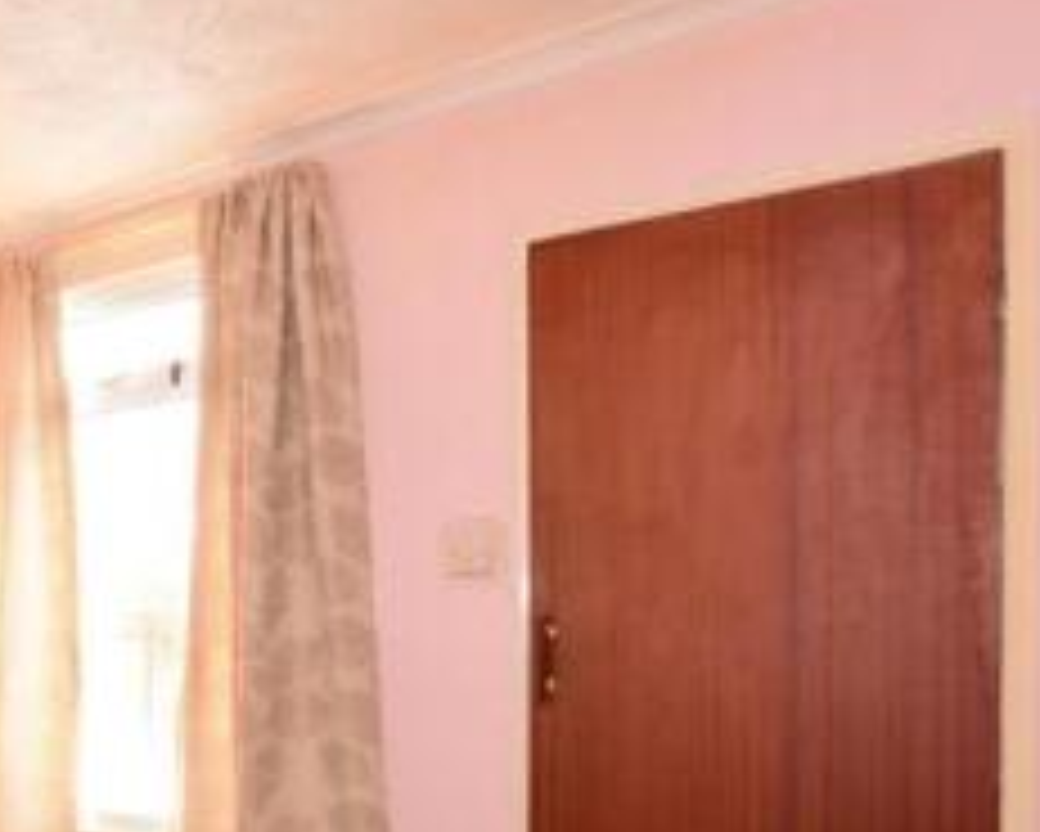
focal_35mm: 40
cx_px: -212
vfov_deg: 36.3
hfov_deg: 35.7
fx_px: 1232
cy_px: 641
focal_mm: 10
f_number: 16
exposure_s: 1
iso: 500
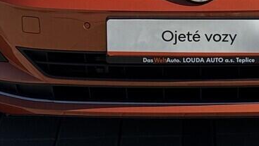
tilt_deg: -8.8
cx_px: 213
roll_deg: +0.5
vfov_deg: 5.8
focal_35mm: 205
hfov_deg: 10.5
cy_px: -108
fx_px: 1409
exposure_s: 1/3817
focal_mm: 6.76
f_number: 1.78
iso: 64
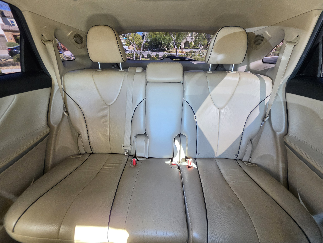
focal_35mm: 13
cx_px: 162
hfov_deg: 106.2
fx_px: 121
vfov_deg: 89.9
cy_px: 122
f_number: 1.9
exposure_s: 1/120
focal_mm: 2.2
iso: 250
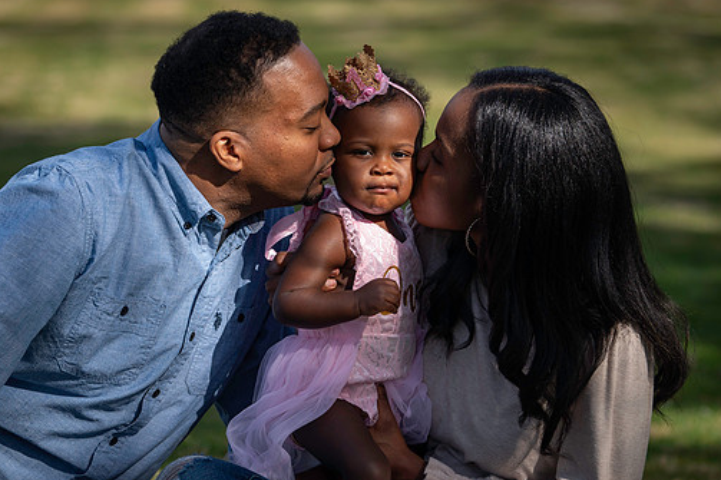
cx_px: 341
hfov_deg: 16.9
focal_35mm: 121
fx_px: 2422
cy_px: 251
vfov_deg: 11.3
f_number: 4
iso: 250
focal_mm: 105
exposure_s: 1/2000
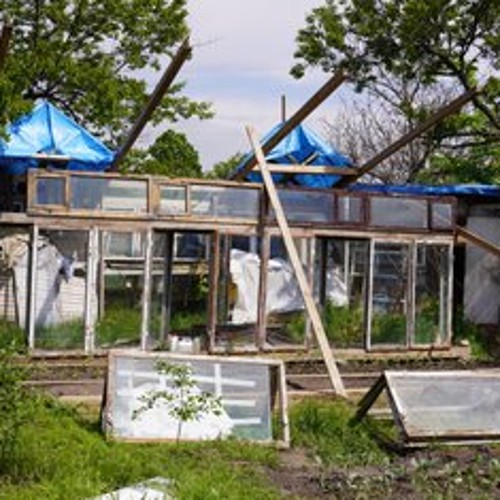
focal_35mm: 52
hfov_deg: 32.7
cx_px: 287
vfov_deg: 32.8
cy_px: 233
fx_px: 850
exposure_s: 1/800
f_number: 5
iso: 100
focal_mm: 24
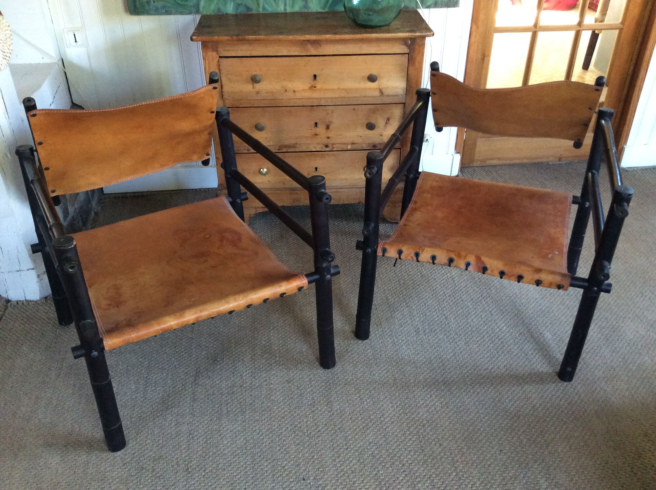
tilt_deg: -34.1
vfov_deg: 44.1
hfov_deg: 56.9
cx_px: 328
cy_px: 245
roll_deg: +1.6
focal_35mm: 32
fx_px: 606
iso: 200
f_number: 2.4
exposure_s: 1/25
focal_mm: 3.3
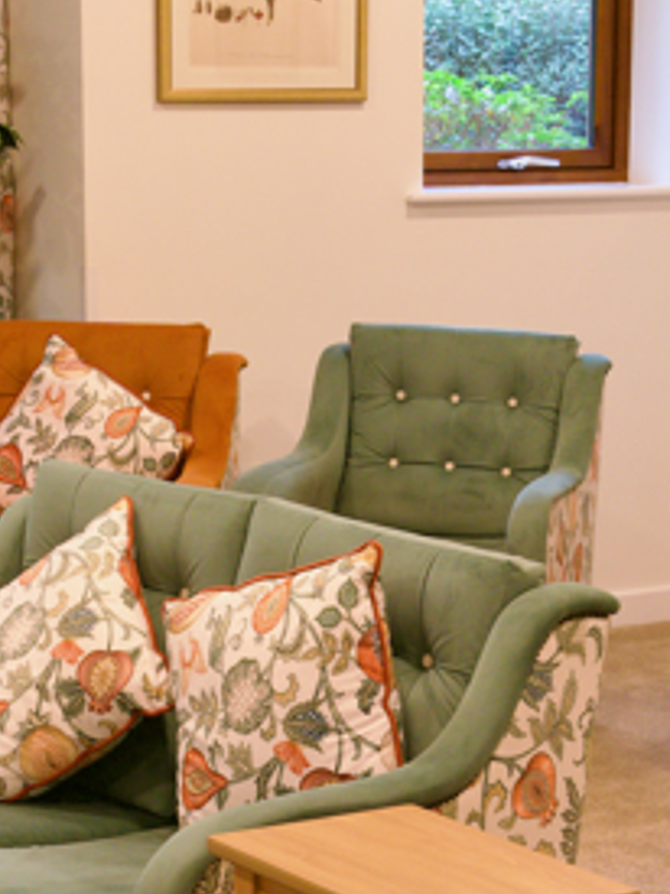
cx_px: 485
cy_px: 605
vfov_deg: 19.2
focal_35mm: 102
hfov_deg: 14.4
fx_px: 2634
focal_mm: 38
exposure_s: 1/60
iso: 1600
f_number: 7.1
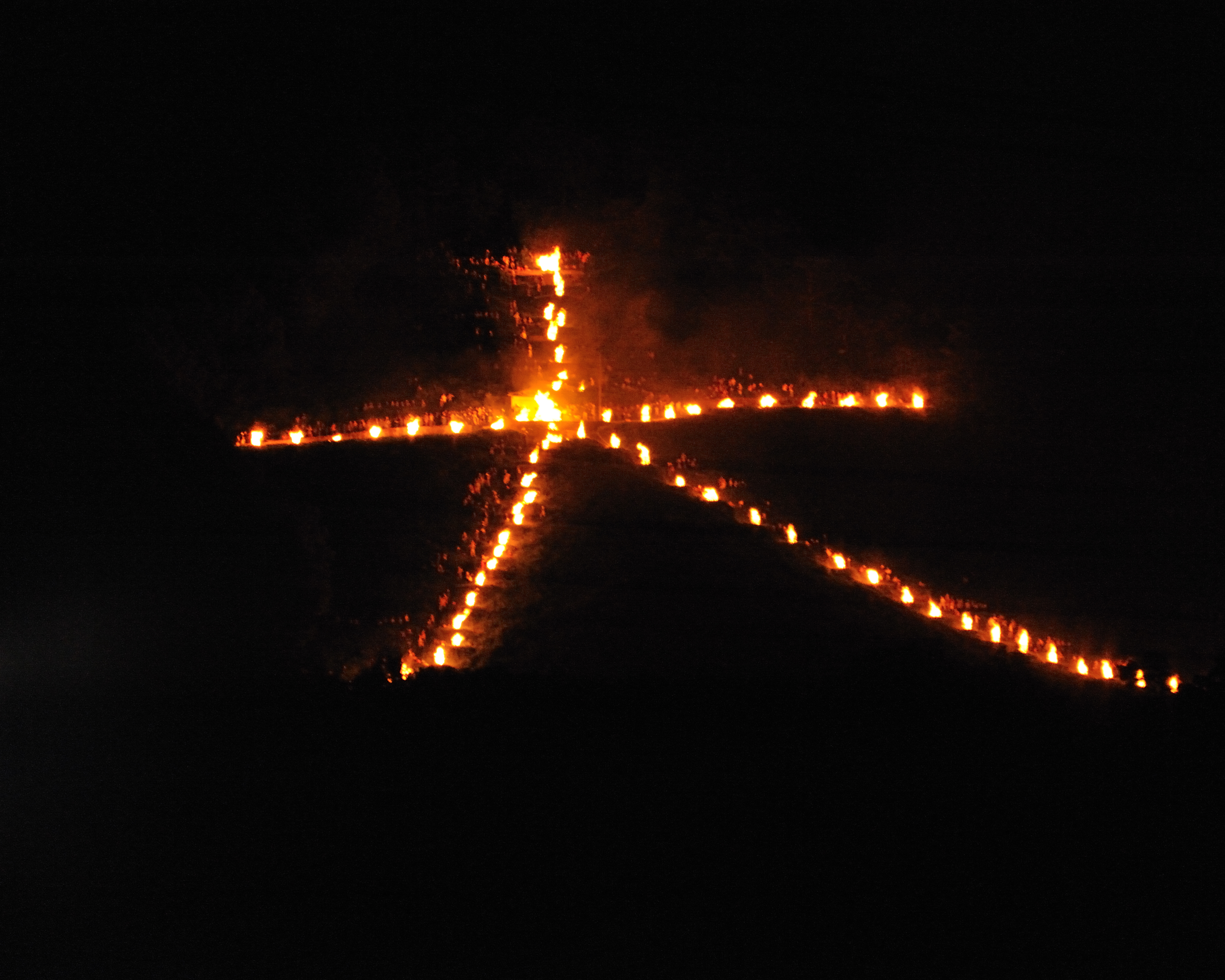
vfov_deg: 3.4
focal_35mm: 452
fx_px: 16386
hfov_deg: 4.3
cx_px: 696
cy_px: 491
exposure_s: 1/60
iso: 6400
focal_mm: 400
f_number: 5.6
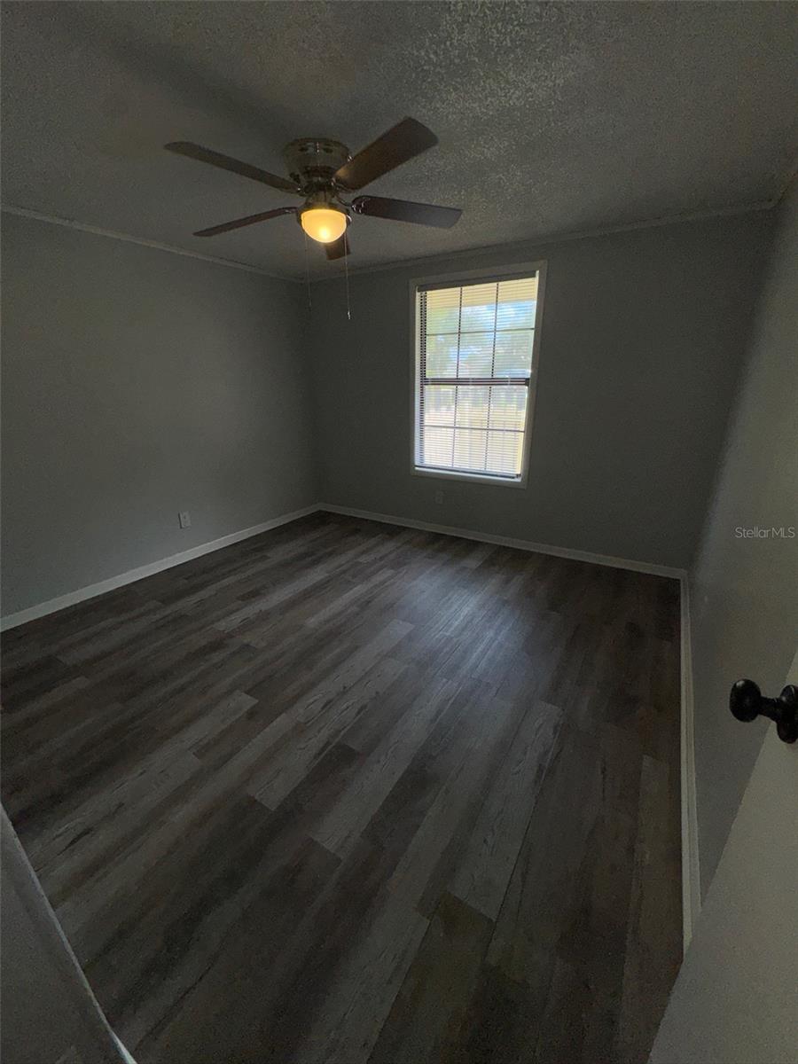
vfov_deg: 102.1
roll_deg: +0.2
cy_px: 532
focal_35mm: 14
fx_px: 430
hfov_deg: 85.7
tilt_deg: -20.0
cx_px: 399
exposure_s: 1/522
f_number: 2.2
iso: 32
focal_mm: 2.22
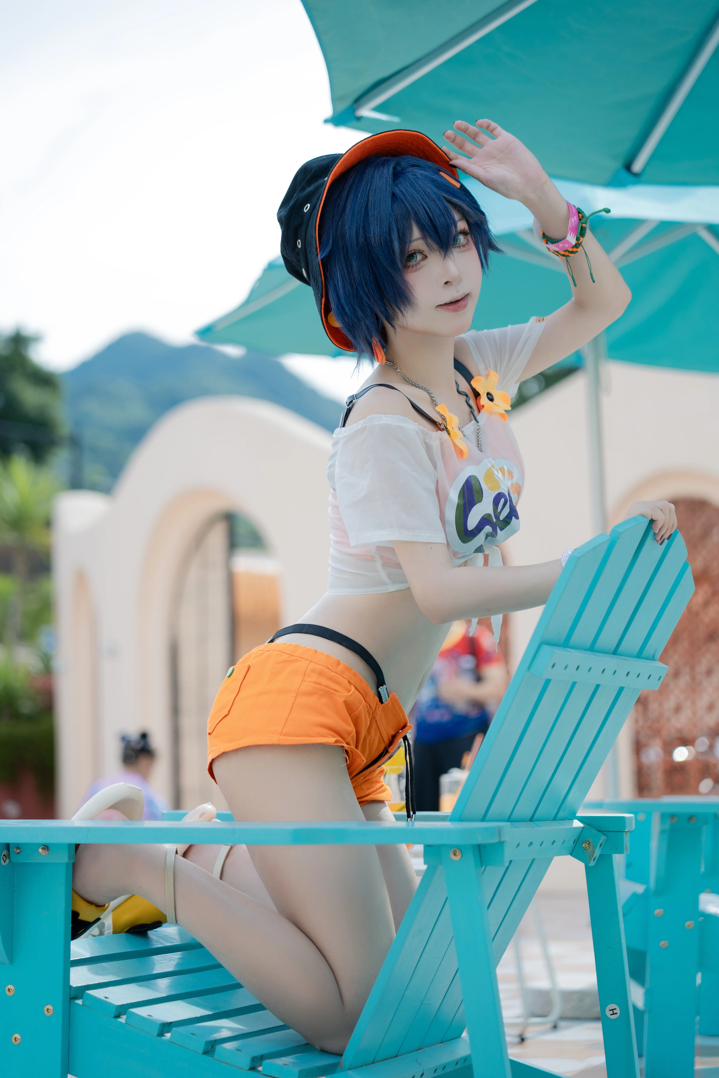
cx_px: 360
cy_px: 539
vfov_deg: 27.0
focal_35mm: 75
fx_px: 2247
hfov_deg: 18.2
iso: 100
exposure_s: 1/1000
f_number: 2.8
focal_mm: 75
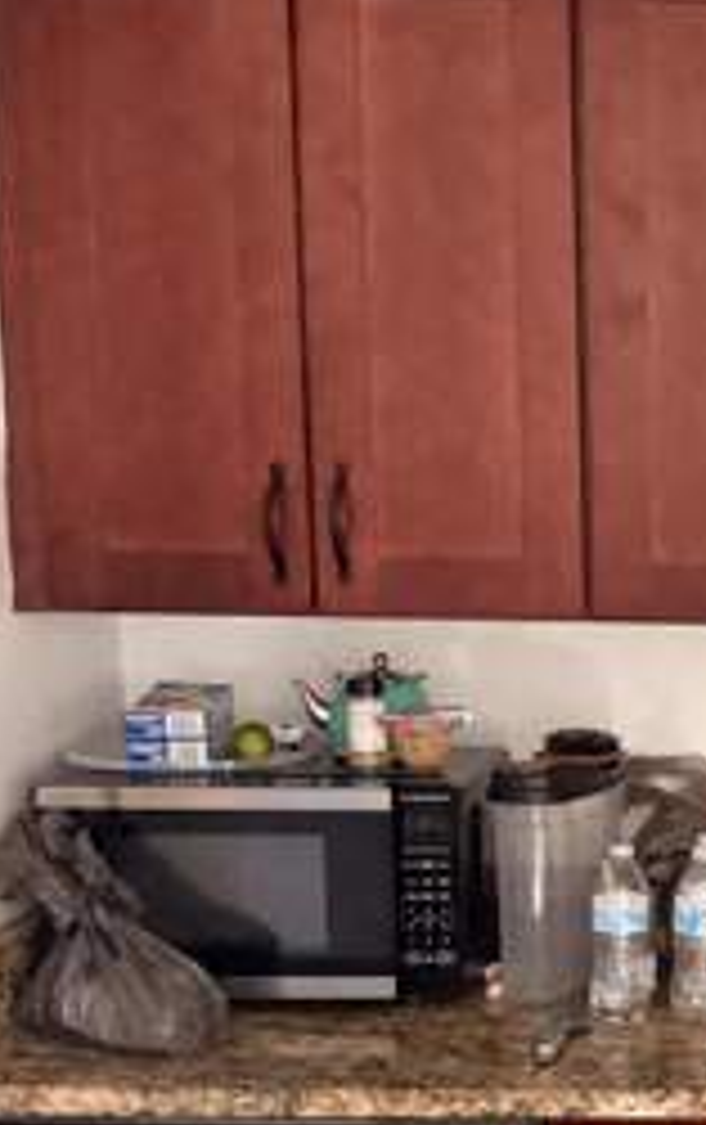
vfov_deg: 31.2
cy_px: 752
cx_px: 989
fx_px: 1994
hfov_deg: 18.3
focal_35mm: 65
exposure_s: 1/40
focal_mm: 6.76
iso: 800
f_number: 1.78
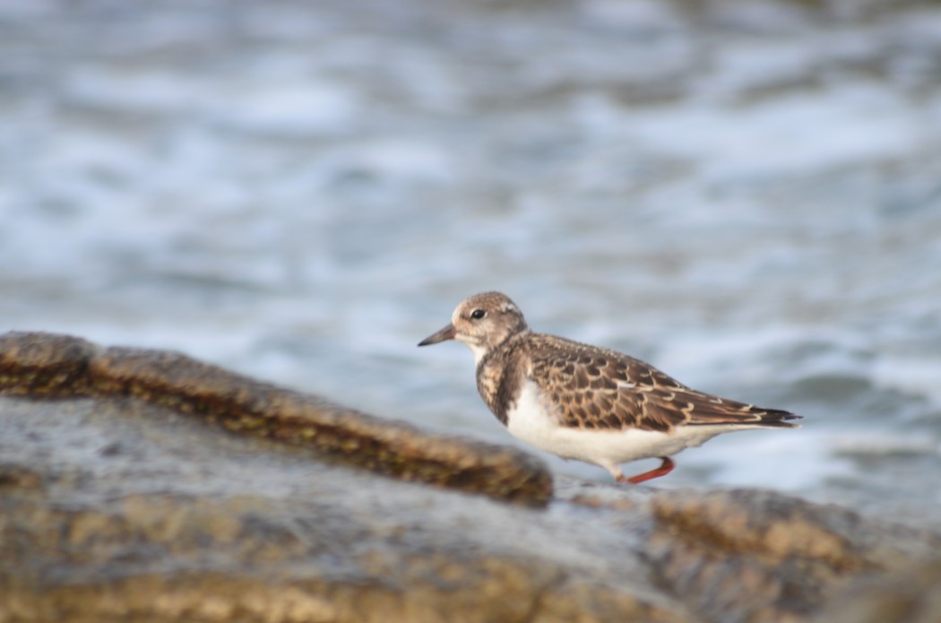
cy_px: 312
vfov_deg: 3.0
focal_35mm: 450
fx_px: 11736
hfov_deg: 4.6
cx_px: 470
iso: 400
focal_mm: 300
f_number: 6.3
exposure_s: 1/320
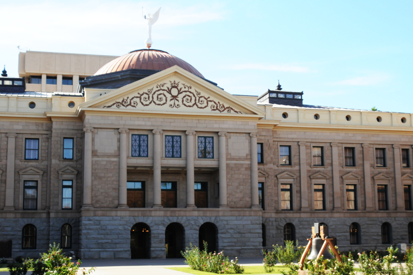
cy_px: 137
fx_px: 614
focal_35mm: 54
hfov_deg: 37.2
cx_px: 207
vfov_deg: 25.3
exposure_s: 1/2000
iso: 800
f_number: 5.6
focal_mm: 35
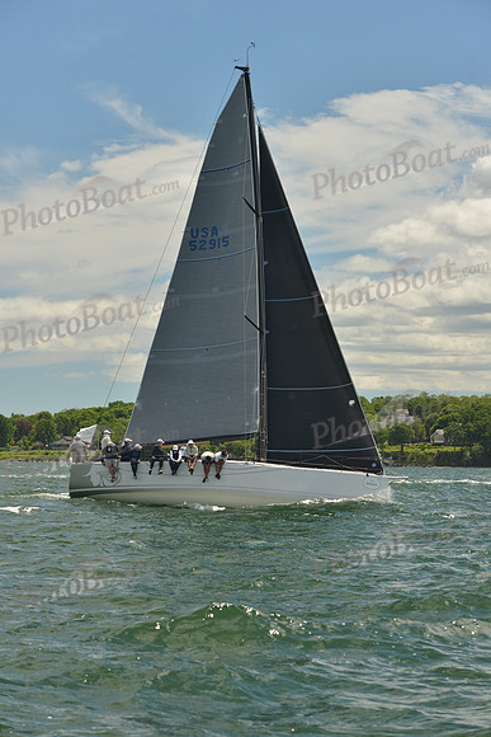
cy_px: 368
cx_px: 246
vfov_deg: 21.5
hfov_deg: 14.4
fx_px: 1942
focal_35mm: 95
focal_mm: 95
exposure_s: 1/800
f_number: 6.3
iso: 400
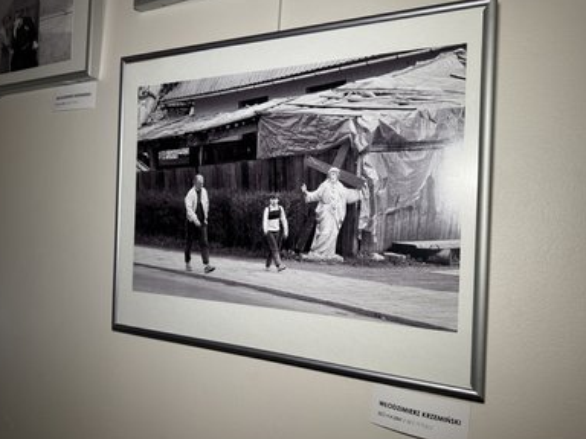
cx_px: 282
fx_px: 423
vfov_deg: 54.9
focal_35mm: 25
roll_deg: -2.6
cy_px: 221
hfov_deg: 69.4
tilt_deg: +3.7
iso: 200
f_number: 1.78
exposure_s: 1/120
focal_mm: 6.76
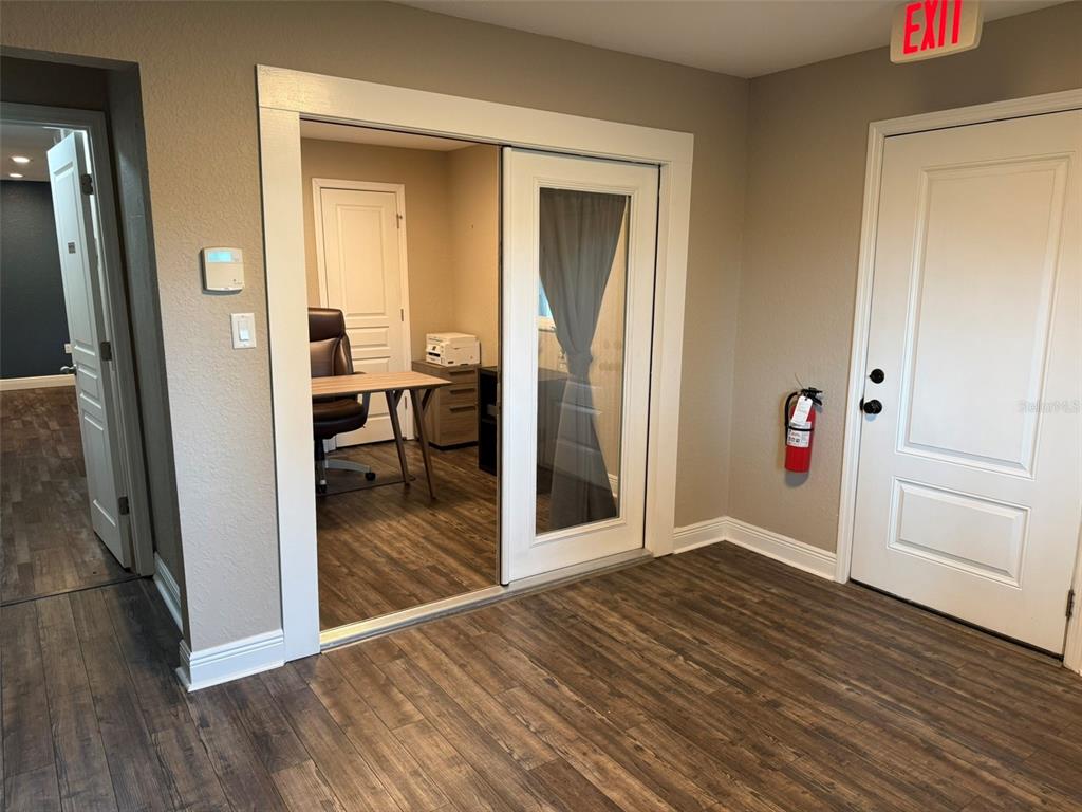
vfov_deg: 56.8
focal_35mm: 24
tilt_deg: -9.4
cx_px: 541
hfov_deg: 71.6
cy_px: 406
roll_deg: -0.5
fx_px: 750
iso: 160
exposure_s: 1/60
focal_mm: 6.76
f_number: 1.78
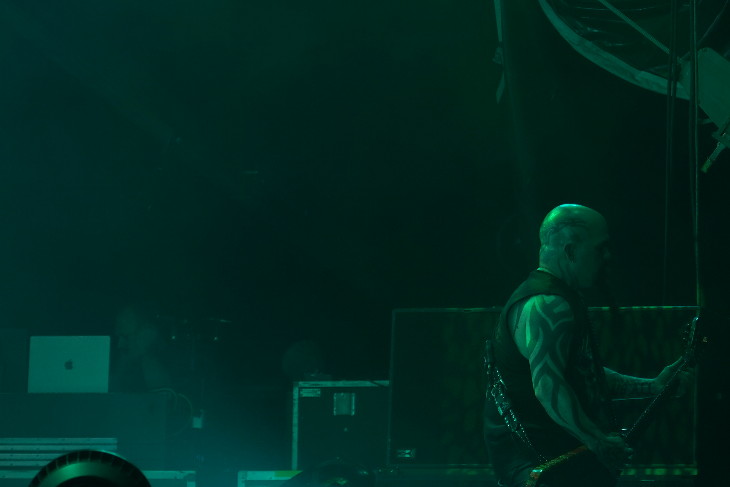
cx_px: 591
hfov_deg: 8.5
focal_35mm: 242
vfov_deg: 5.7
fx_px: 4907
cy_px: 230
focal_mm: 105
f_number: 4
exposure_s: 1/125
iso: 250
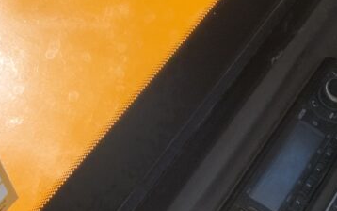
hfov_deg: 22.8
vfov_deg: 14.7
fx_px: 808
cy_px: 200
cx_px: 325
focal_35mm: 88
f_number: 1.8
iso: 16
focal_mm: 3
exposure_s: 1/728
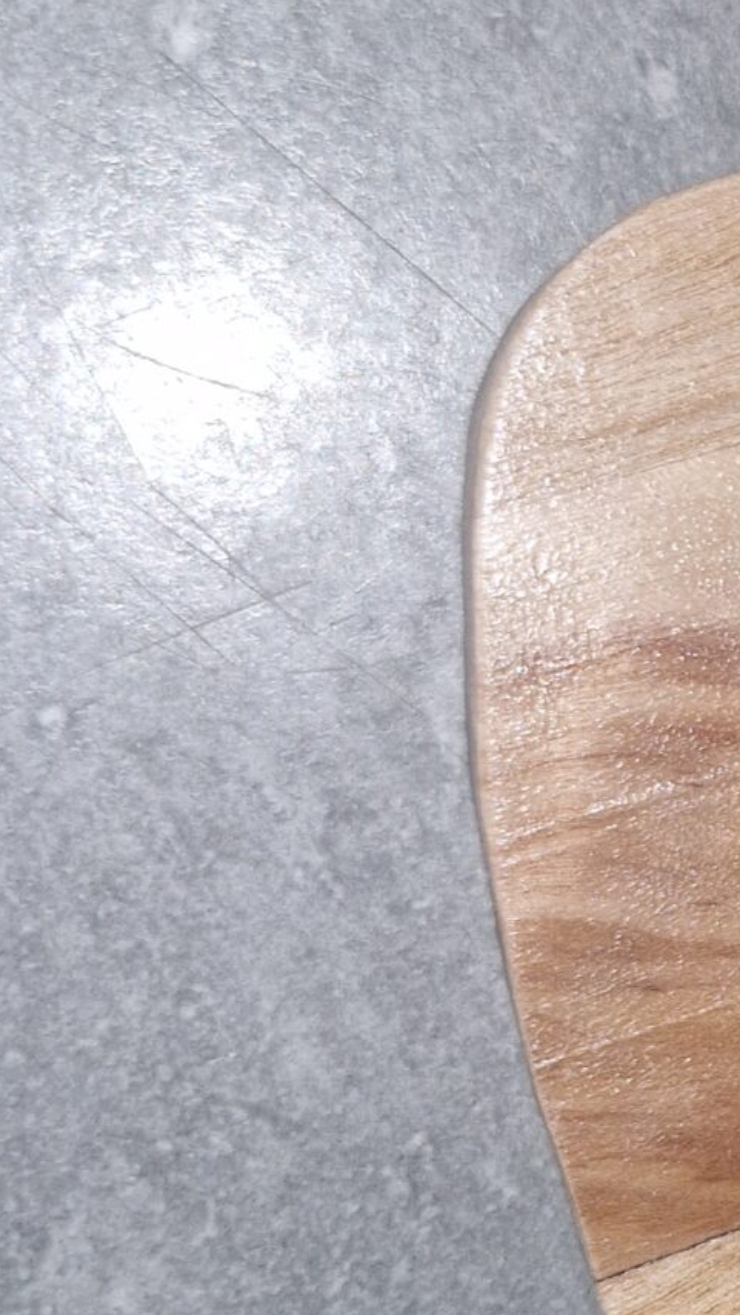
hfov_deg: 14.4
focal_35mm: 75
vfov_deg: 28.2
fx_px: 2616
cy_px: 757
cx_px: 1271
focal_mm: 5.54
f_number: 1.8
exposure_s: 1/32
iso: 142
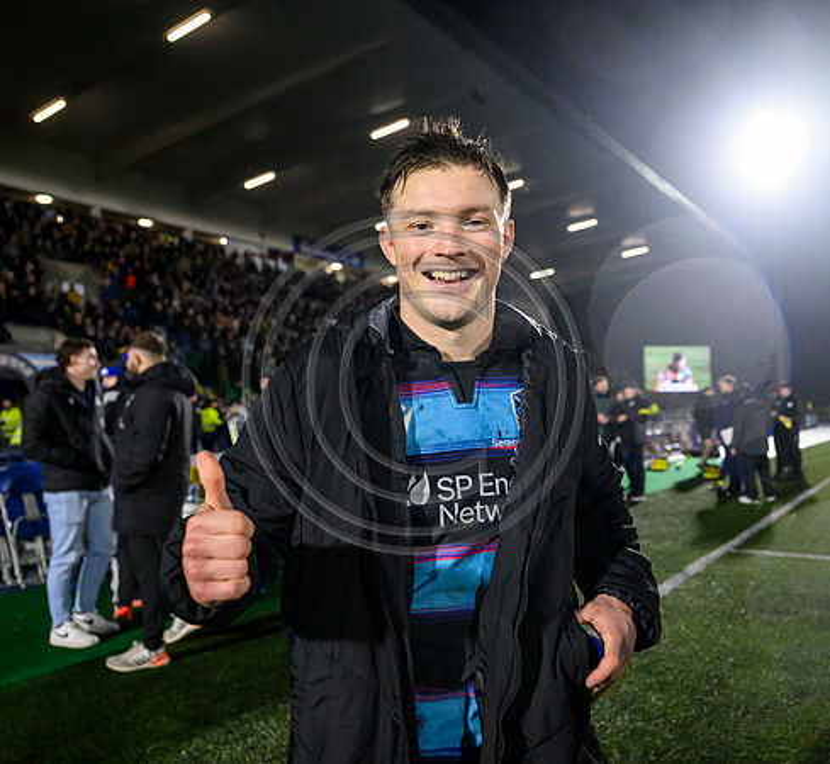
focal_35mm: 29
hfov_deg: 57.0
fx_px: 764
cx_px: 409
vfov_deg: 53.1
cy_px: 382
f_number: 3.2
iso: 8000
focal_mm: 24
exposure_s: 1/3200
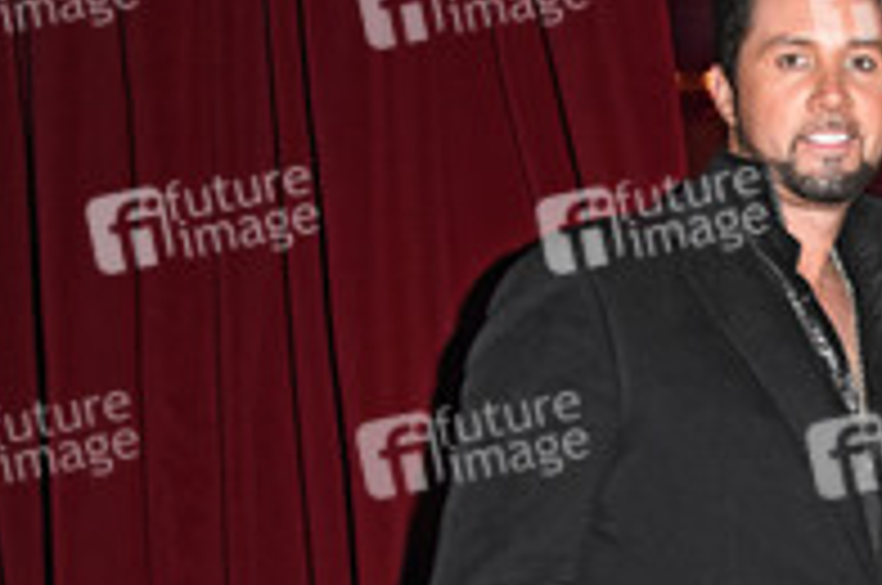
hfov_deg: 24.8
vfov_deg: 17.5
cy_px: 558
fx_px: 1859
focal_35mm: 76
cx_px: 983
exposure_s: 1/125
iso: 2500
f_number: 6.3
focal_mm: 22
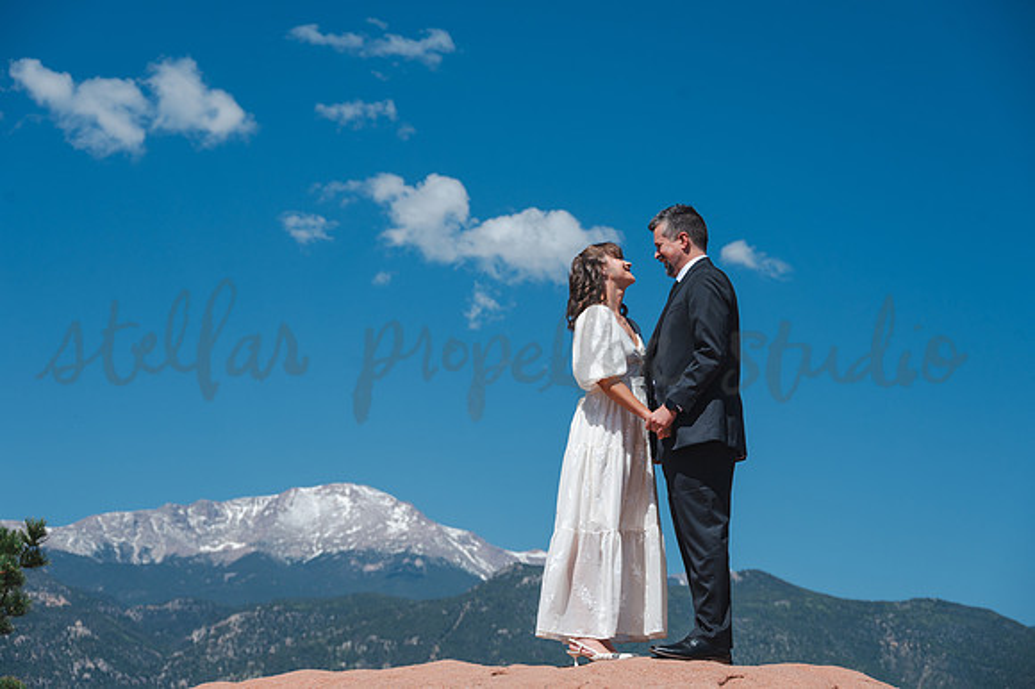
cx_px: 518
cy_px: 344
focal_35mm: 75
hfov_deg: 27.0
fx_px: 2155
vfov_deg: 18.2
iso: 100
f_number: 6
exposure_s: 1/1600
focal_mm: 75
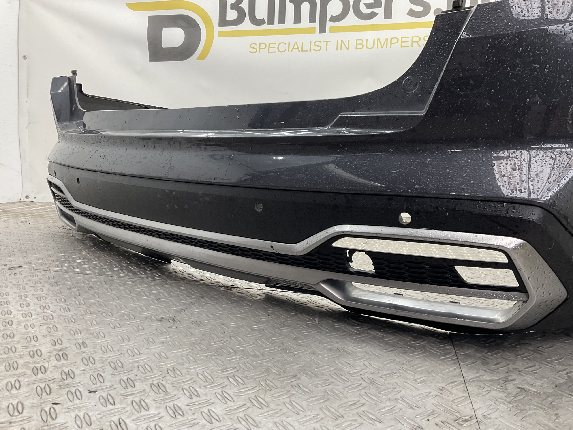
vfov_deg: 48.2
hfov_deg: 61.7
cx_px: 286
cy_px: 215
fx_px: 480
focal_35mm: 29
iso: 50
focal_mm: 3
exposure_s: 1/120
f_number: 1.8
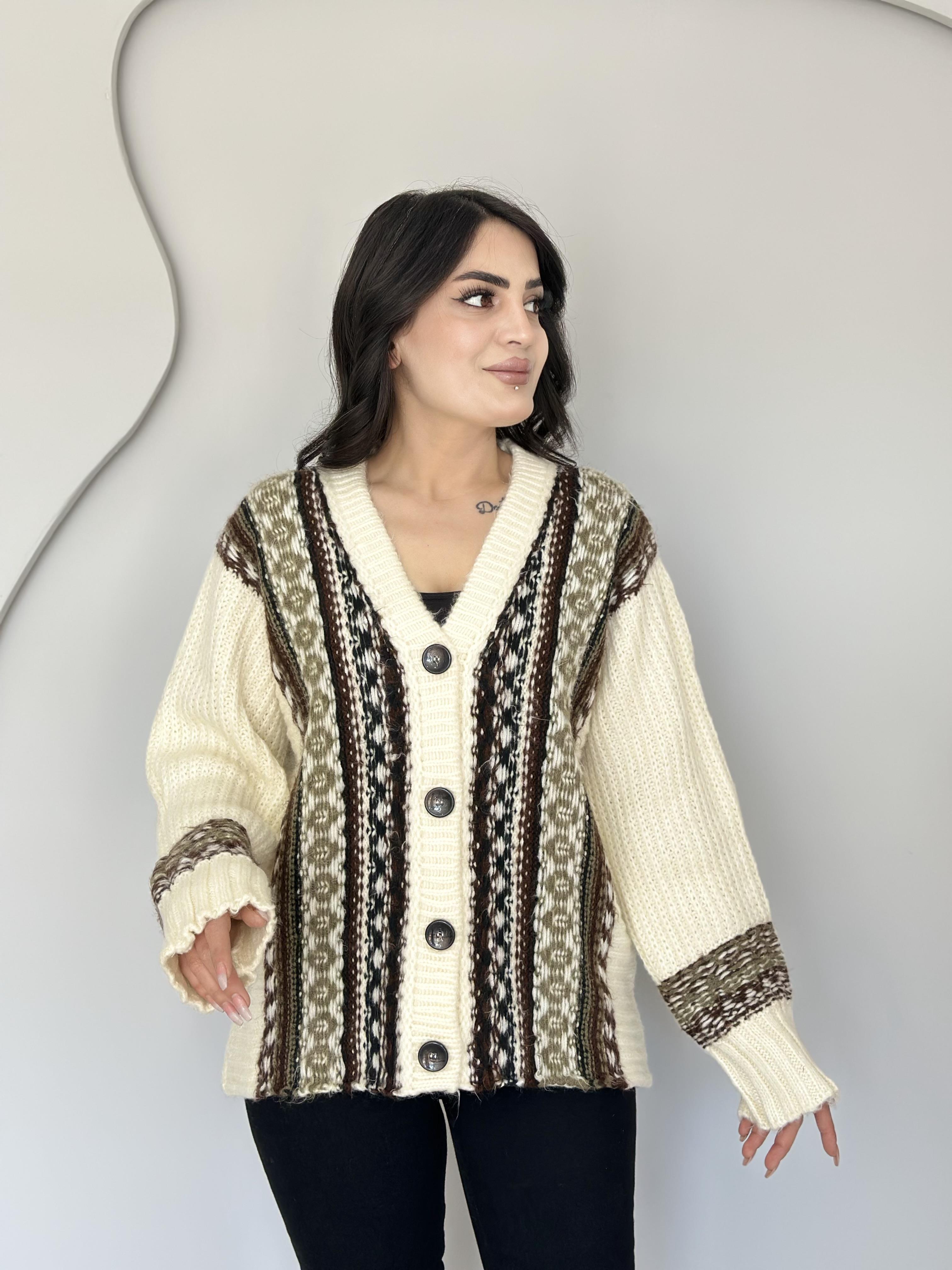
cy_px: 635
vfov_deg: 39.7
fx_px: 1760
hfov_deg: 30.3
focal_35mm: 48
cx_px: 476
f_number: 1.78
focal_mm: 6.86
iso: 100
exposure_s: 1/143
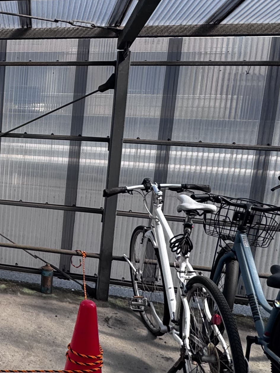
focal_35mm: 45
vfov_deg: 42.0
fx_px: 485
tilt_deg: -9.8
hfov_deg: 25.4
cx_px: -124
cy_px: 158
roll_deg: -0.2
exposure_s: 1/565
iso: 40
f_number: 2.2
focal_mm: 2.22
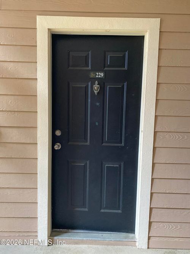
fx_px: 190
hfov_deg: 53.0
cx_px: 95
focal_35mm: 26
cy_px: 127
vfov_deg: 67.3
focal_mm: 4.25
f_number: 1.8
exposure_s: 1/60
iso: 320
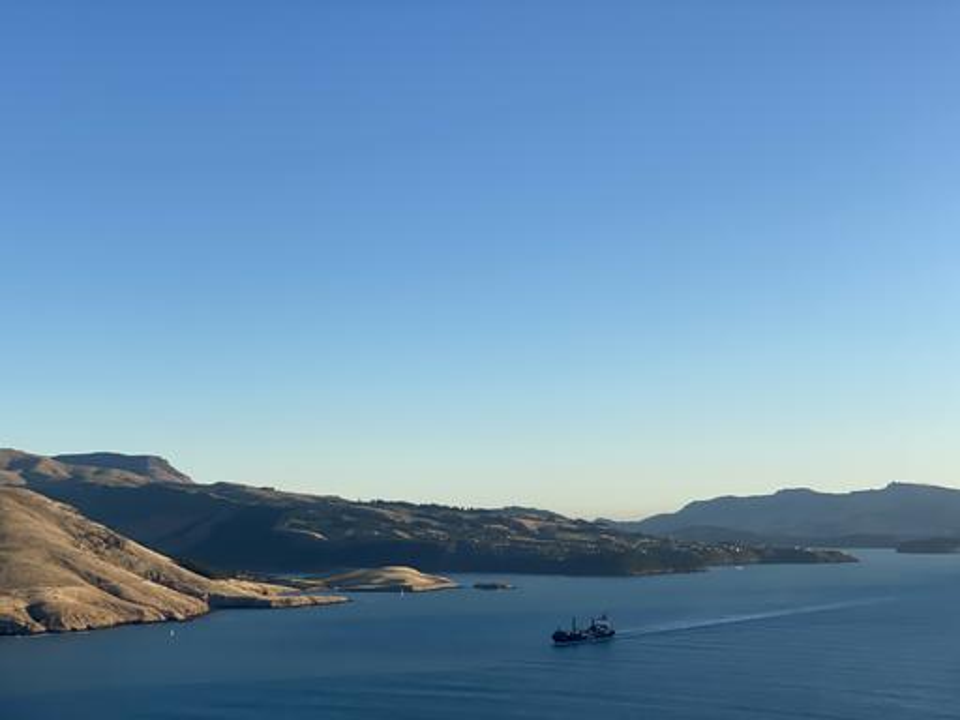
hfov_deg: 36.8
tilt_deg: +7.3
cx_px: 480
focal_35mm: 52
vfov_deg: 28.0
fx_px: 1442
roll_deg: -0.2
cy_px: 360
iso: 20
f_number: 2
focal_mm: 6
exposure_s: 1/978
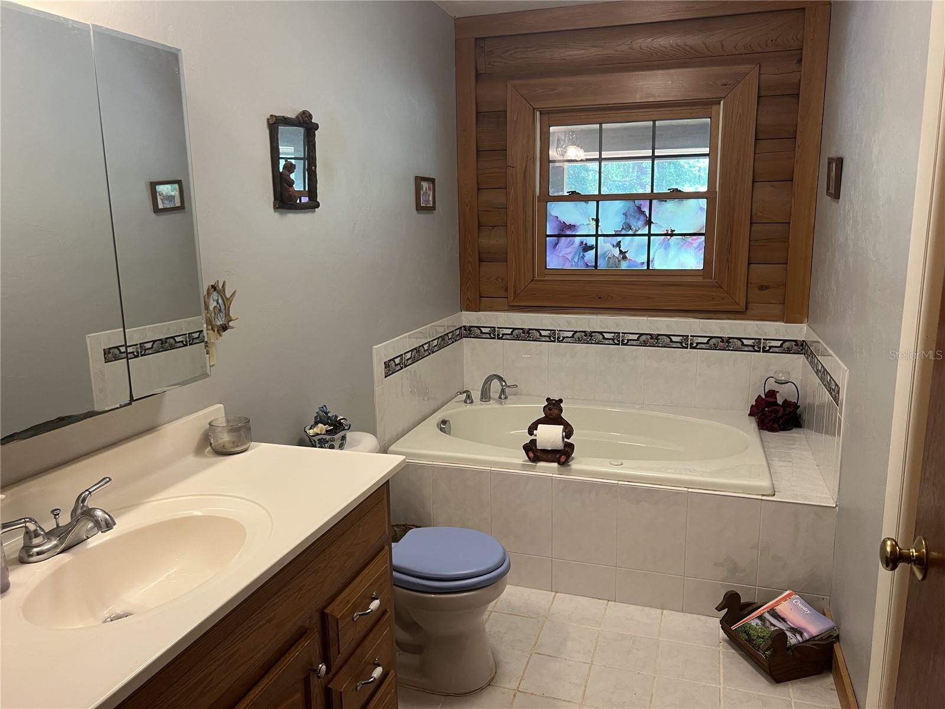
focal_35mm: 26
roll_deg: +0.1
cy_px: 354
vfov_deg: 53.1
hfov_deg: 67.3
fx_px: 710
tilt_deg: -11.6
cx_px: 472
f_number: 1.5
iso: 100
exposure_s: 1/60
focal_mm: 5.7
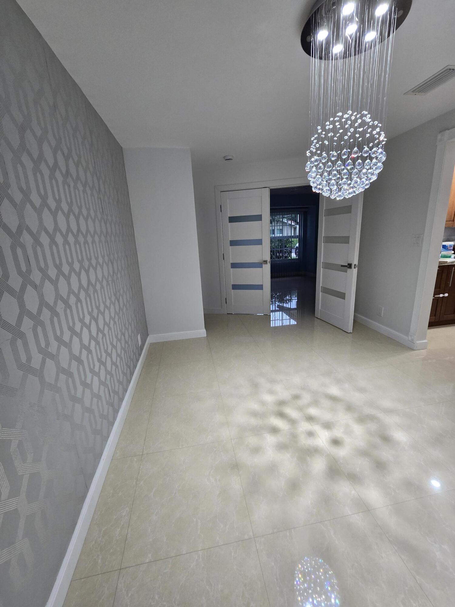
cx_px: 228
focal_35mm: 13
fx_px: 228
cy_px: 304
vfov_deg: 106.2
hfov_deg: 89.9
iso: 160
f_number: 2.2
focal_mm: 2.2
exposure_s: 1/60
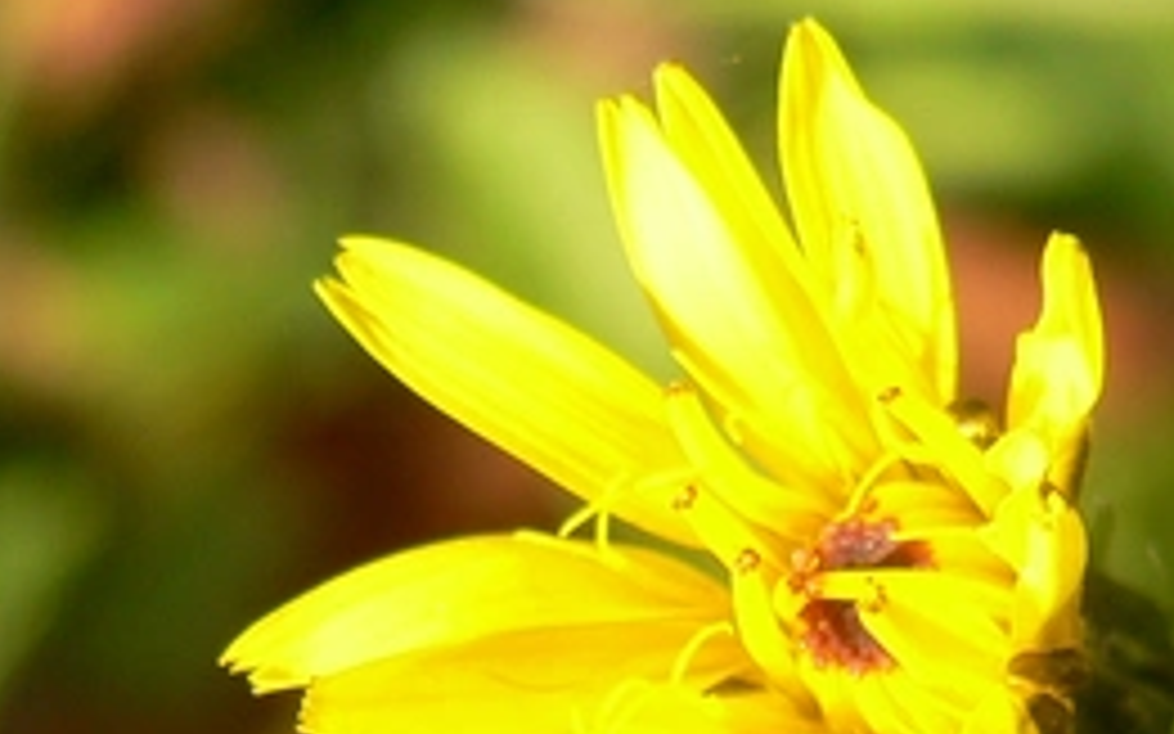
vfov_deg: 6.8
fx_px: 6142
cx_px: 643
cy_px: 1036
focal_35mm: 192
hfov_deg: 10.9
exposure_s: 1/250
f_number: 4
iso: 100
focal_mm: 12.3
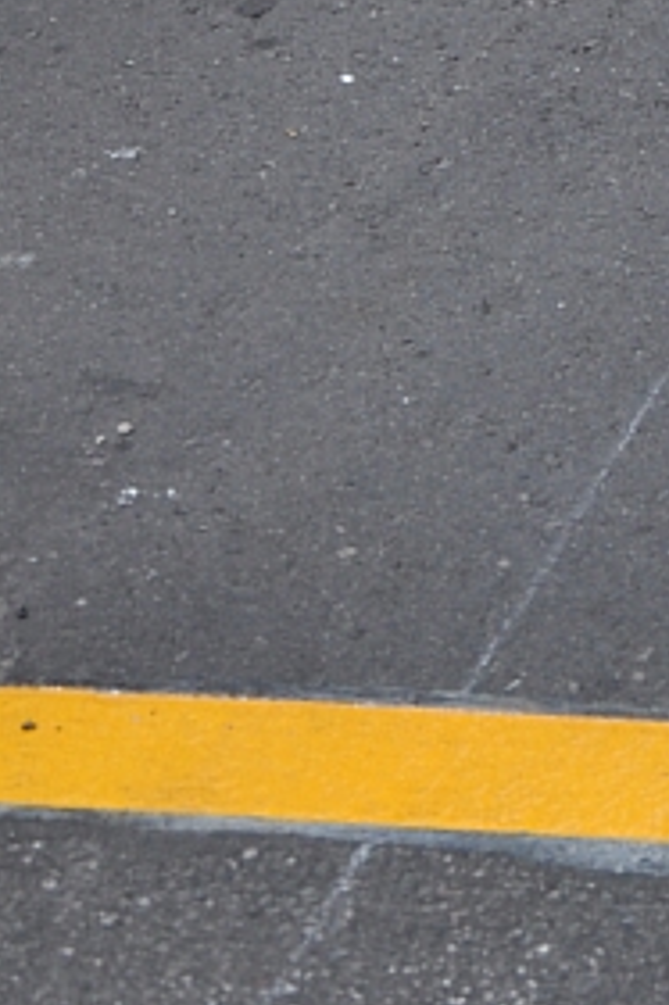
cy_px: -687
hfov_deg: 6.9
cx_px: 1299
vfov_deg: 10.2
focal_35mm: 193
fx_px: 5386
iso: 200
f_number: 5.6
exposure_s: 1/125
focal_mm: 30
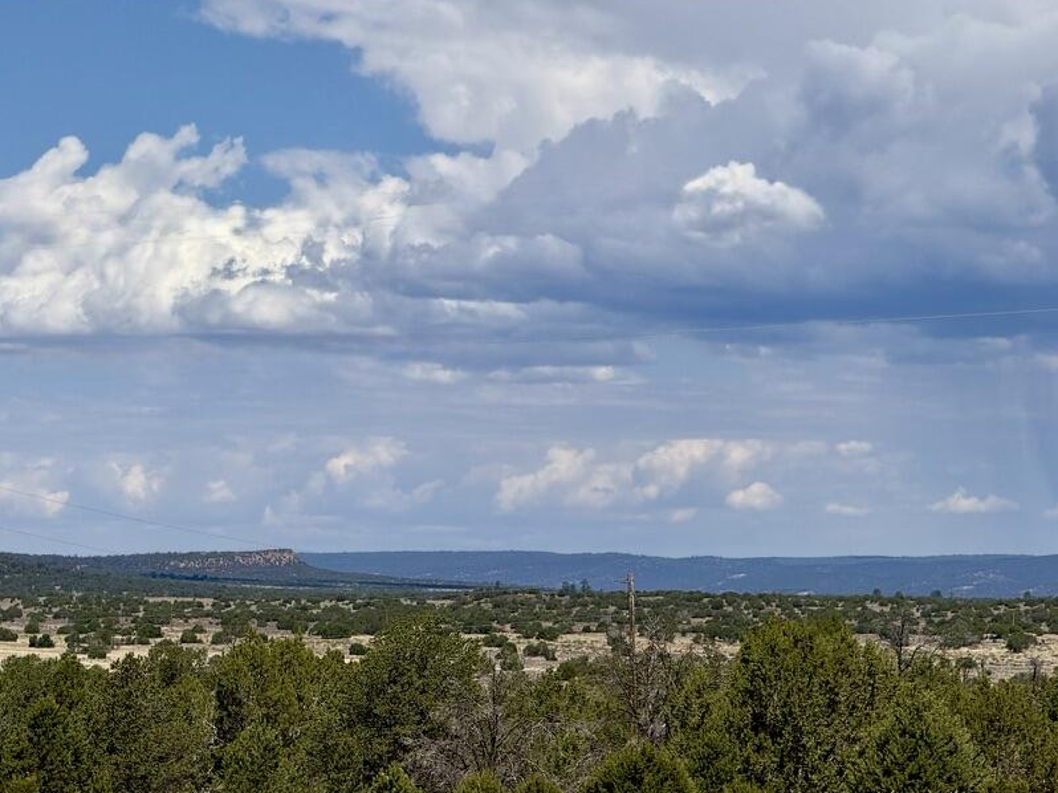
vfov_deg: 9.6
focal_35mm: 154
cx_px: 381
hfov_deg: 12.8
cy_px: 428
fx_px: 4705
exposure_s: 1/3344
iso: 50
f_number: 2.8
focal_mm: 15.66
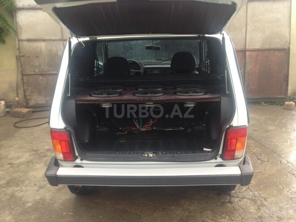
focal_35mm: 33
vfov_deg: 42.9
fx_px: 282
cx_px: 148
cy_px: 111
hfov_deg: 55.4
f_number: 2.4
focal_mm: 4.12
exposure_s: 1/20
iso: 50
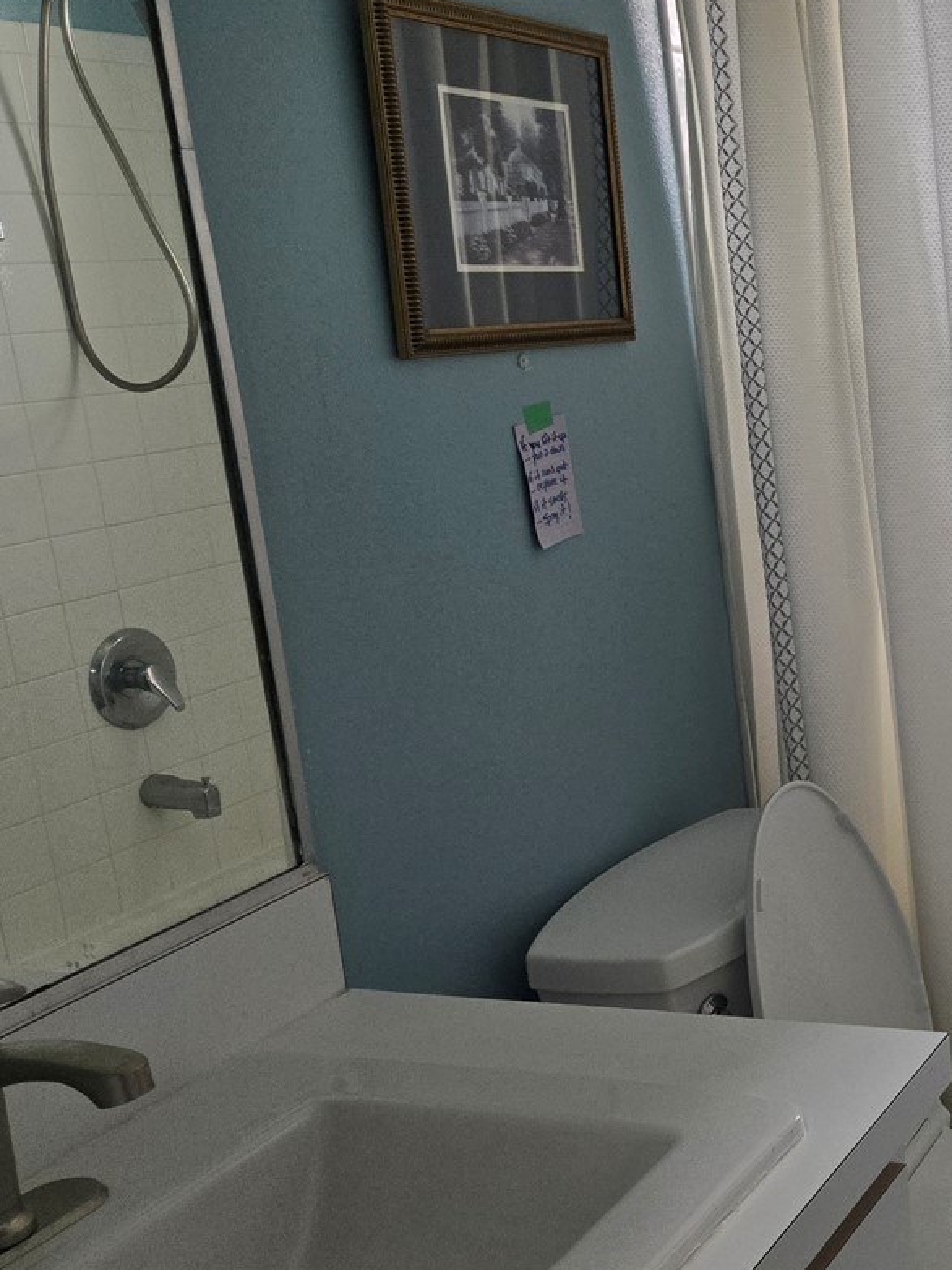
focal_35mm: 47
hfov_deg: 27.5
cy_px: 611
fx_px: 1724
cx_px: 1116
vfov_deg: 40.4
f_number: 1.8
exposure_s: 1/180
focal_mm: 5.4
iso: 160
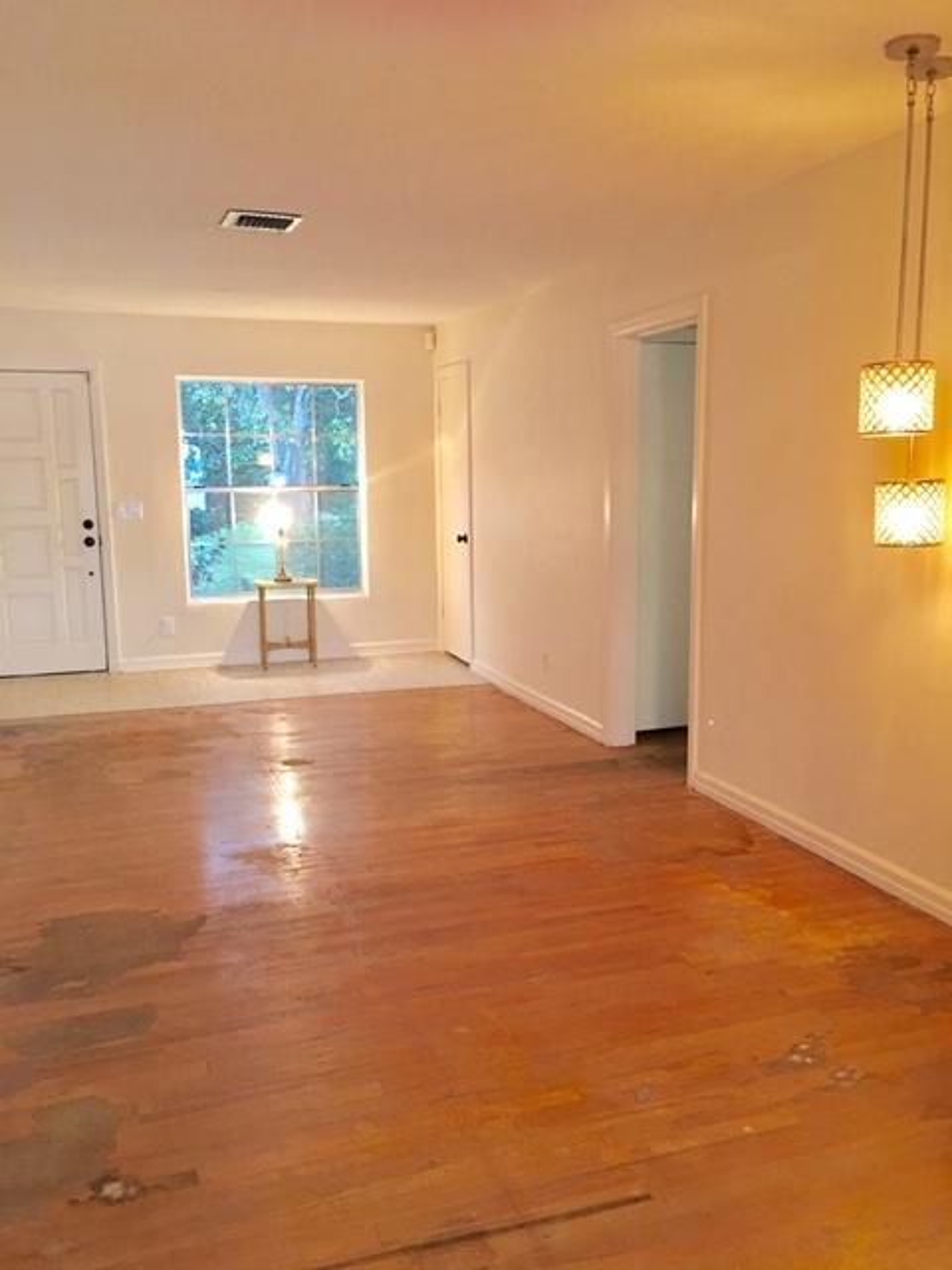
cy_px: 635
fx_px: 1063
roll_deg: +0.3
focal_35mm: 29
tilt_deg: -7.1
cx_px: 476
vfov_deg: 61.7
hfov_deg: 48.2
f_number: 2.2
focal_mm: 4.15
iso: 100
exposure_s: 1/10
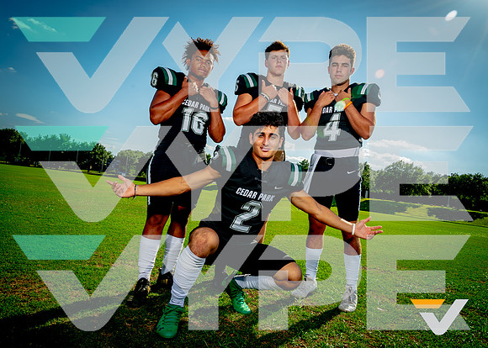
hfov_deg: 68.6
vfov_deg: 51.9
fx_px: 358
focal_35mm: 26
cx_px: 249
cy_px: 179
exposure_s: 1/125
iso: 100
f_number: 11
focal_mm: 24
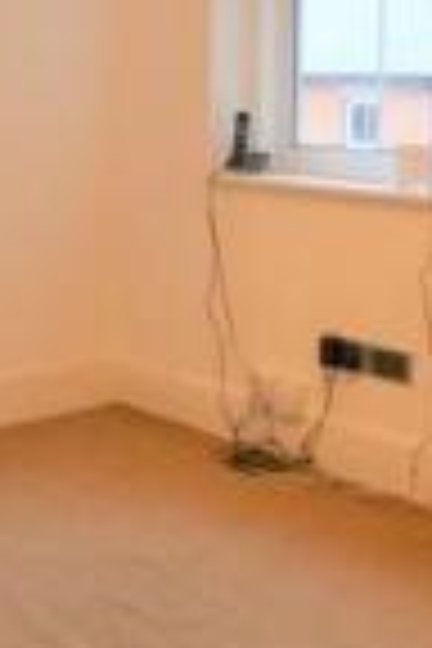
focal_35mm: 68
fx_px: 1224
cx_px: 130
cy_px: 144
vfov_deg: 29.1
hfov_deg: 19.9
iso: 1800
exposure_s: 1/60
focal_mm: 10
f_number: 4
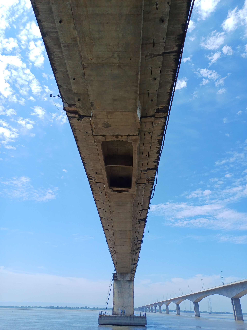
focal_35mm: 25
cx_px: 124
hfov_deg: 54.9
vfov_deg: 69.4
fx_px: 238
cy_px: 165
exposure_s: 1/1353
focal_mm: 4.65
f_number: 1.8
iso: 50
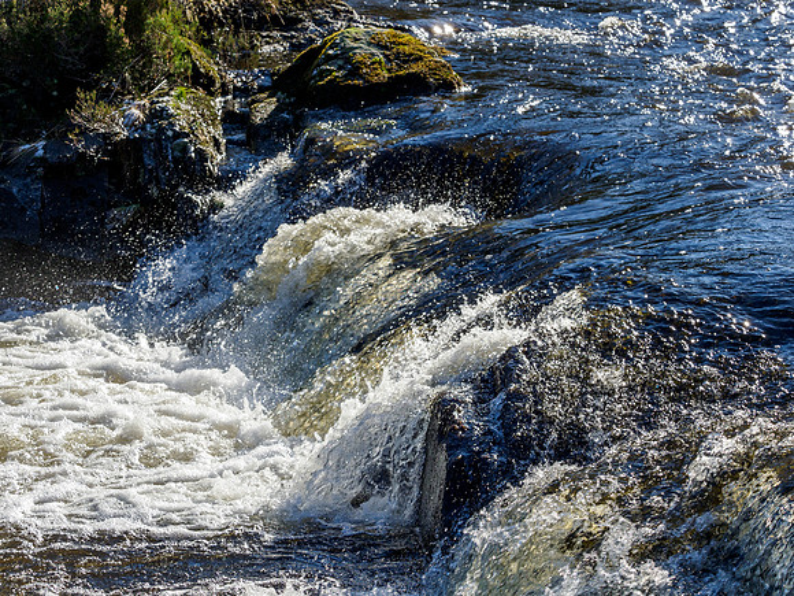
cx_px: 397
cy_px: 298
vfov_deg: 11.1
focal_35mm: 134
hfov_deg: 14.7
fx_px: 3074
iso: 200
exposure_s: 1/400
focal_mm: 67
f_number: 7.1
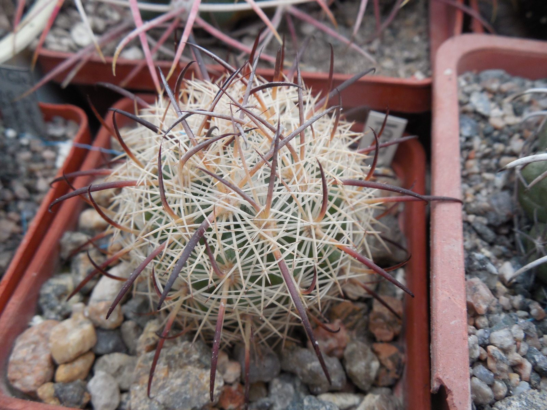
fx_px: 490
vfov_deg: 45.4
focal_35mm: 31
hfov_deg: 58.4
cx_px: 274
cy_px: 205
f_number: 3.6
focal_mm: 5.6
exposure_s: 1/30
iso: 180
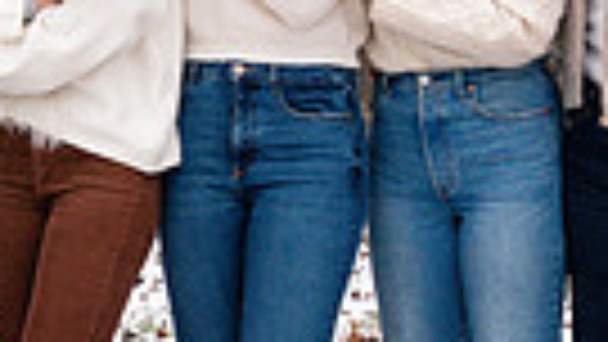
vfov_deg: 9.6
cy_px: 151
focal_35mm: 126
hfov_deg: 16.3
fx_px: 2032
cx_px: -122
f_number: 13
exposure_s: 1/250
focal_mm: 28
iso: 800
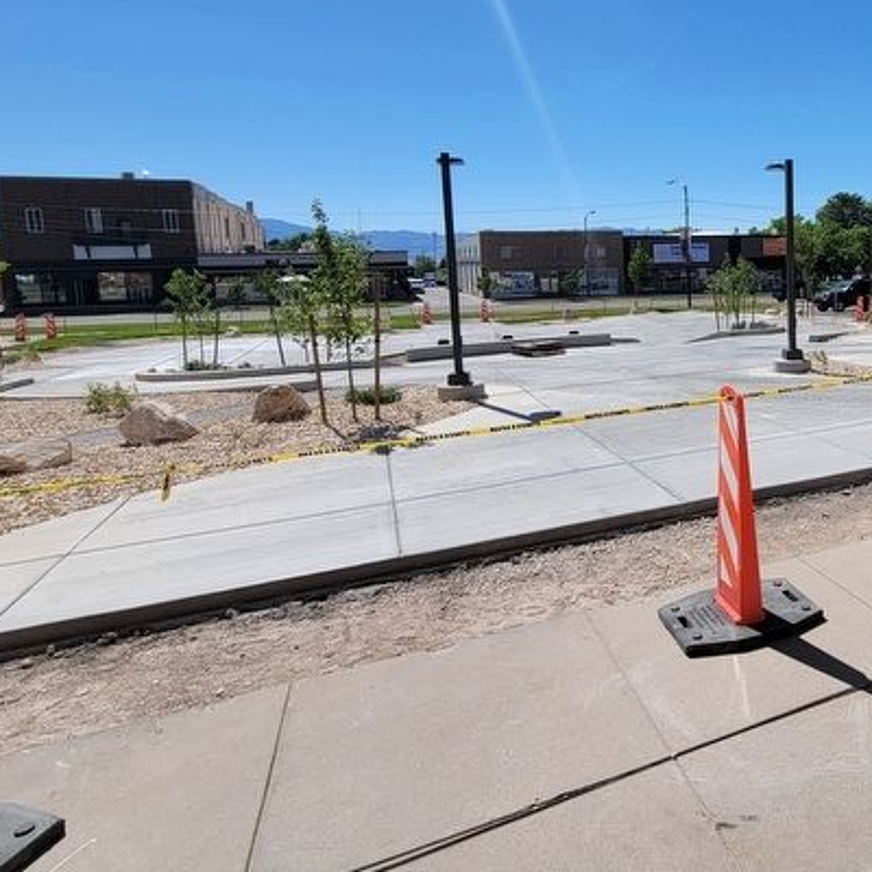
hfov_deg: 59.0
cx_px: 759
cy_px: 323
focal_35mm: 23
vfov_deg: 66.2
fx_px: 655
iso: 50
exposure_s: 1/2321
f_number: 2.2
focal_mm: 2.2
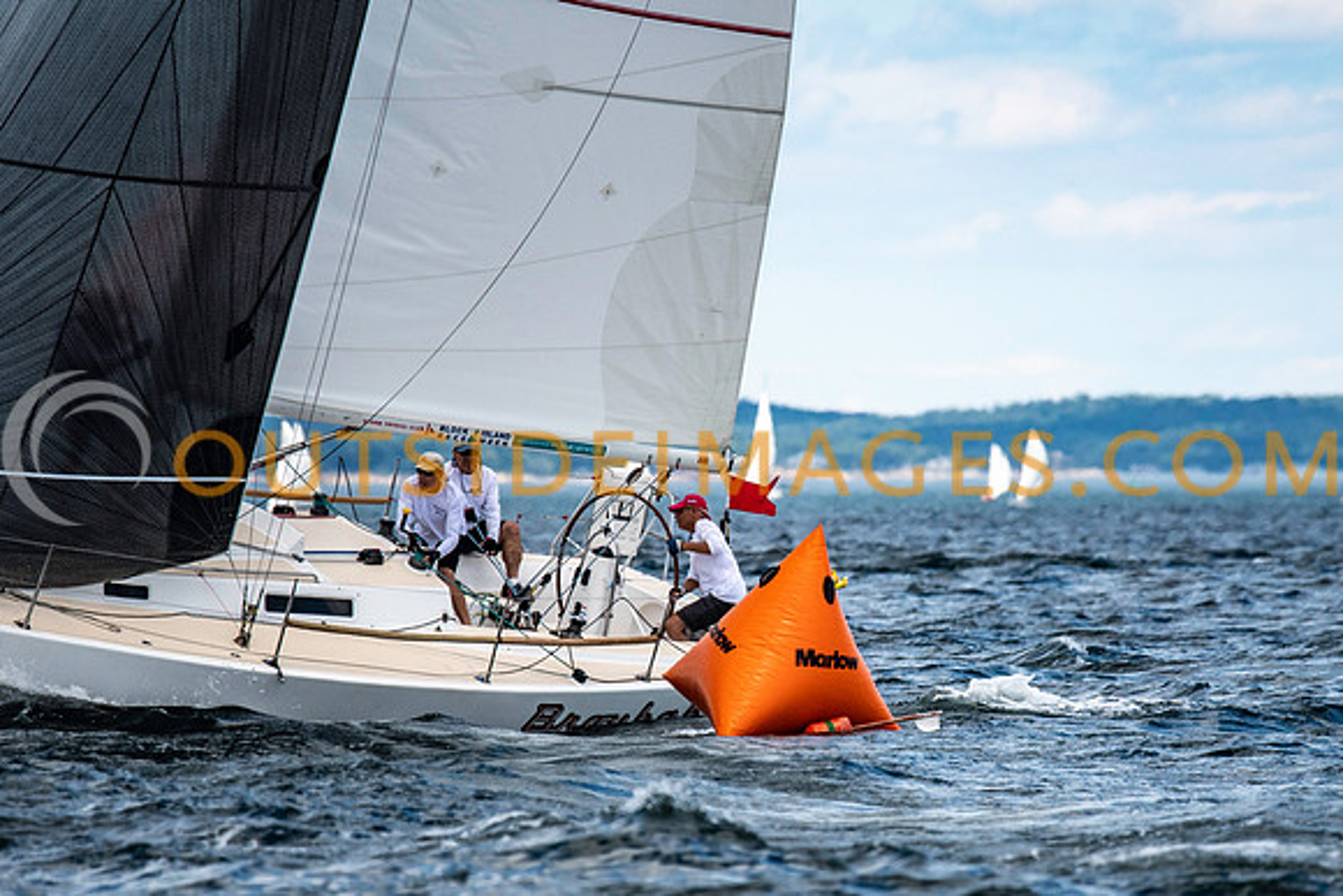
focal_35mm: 539
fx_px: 20109
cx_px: 796
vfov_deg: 2.6
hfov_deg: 3.8
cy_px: 528
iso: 320
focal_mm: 300
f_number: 4
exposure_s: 1/4000
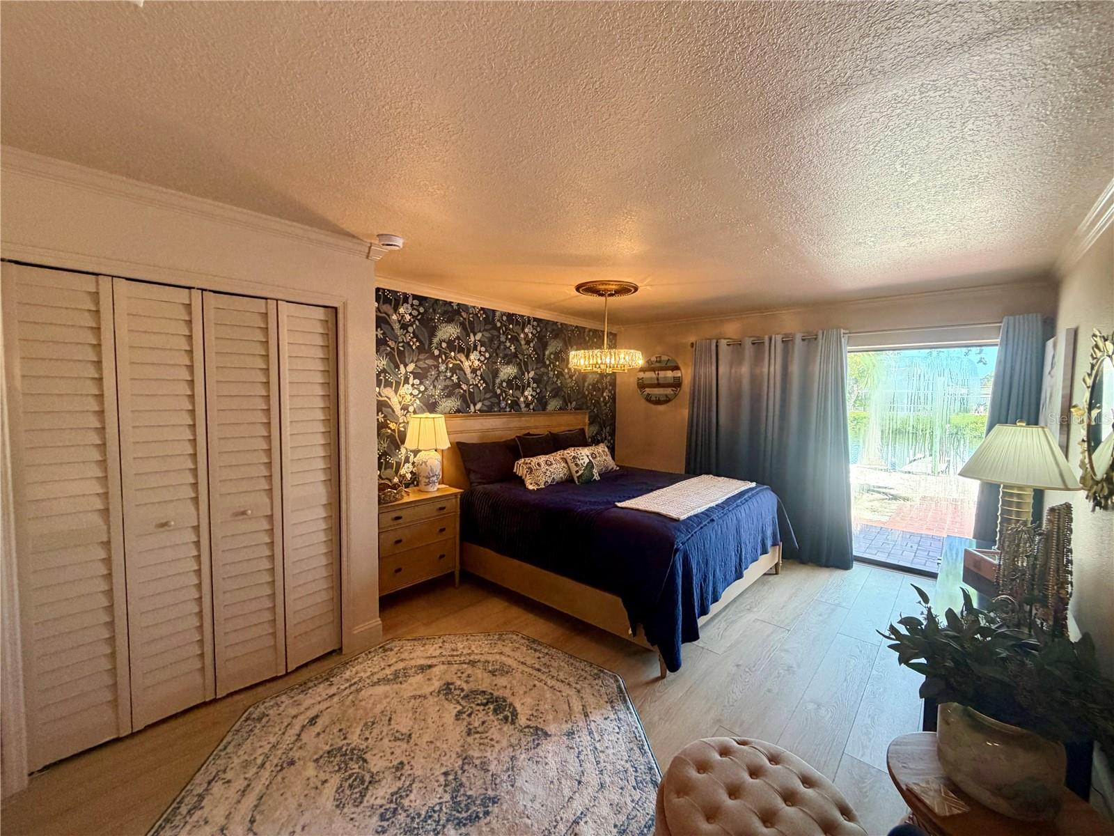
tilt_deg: -4.0
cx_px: 557
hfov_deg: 102.1
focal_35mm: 14
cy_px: 418
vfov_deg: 85.7
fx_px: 451
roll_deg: +0.0
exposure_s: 1/120
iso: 250
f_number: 2.2
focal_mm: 2.22
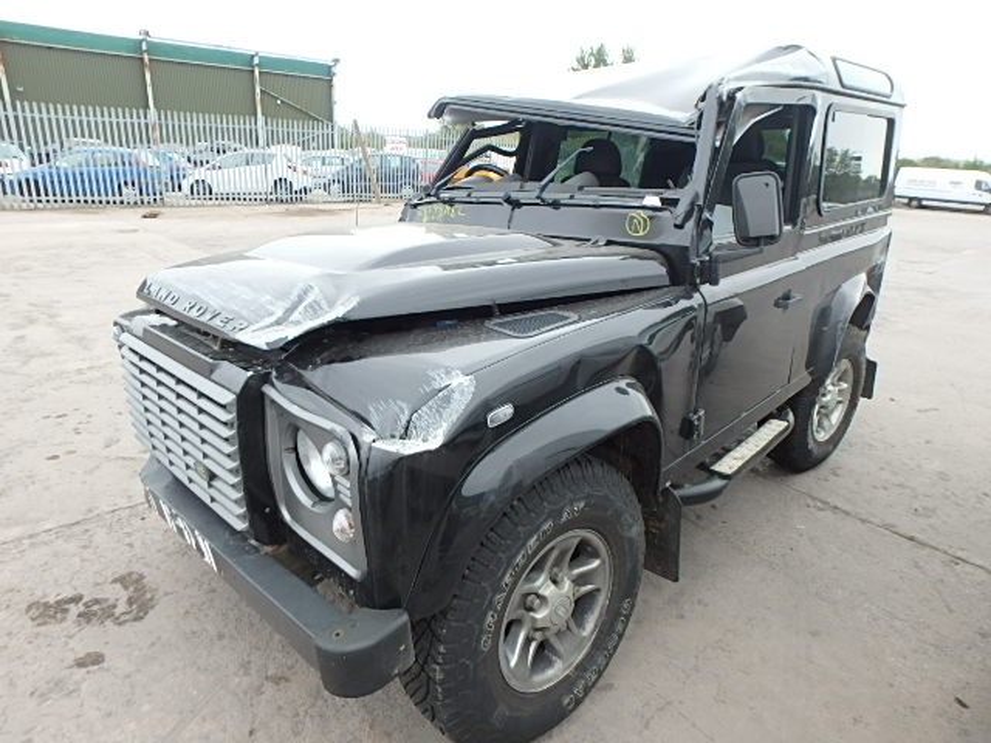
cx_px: 496
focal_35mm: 21
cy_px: 372
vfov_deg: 63.4
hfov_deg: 79.0
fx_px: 601
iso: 125
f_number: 3.5
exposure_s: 1/125
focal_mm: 3.7
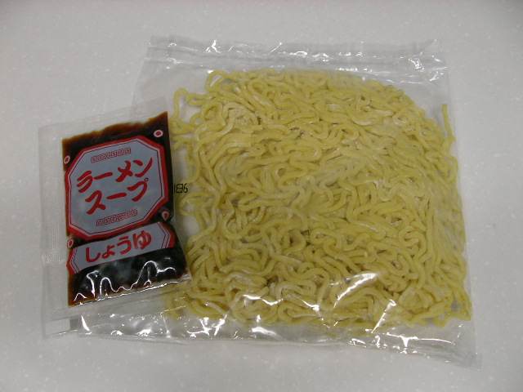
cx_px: 262
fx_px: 574
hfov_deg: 49.0
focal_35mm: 38
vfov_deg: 37.7
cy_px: 196
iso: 100
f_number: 3.5
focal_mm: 5.8
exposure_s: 1/20.1
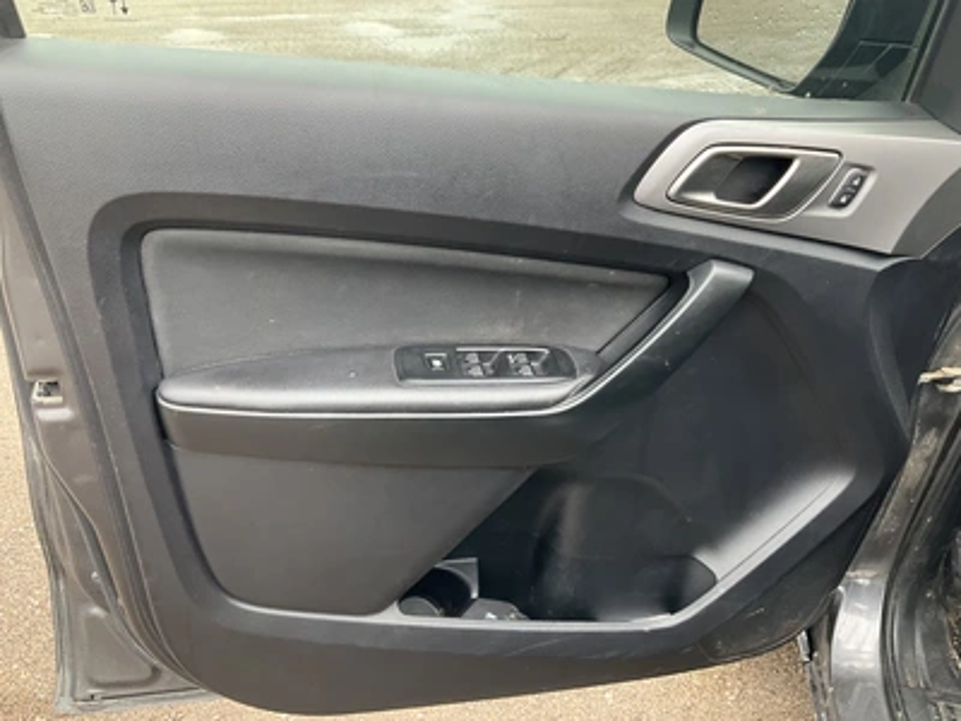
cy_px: 360
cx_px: 480
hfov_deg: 61.7
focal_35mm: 29
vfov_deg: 48.2
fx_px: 805
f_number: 1.8
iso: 50
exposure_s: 1/122
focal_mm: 3
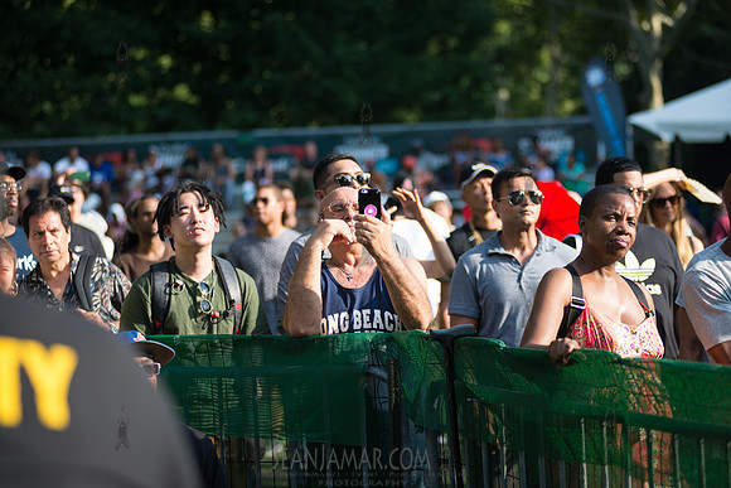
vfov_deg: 13.0
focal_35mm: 105
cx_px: 366
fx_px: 2132
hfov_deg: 19.5
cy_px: 244
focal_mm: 105
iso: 200
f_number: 2.8
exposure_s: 1/1250
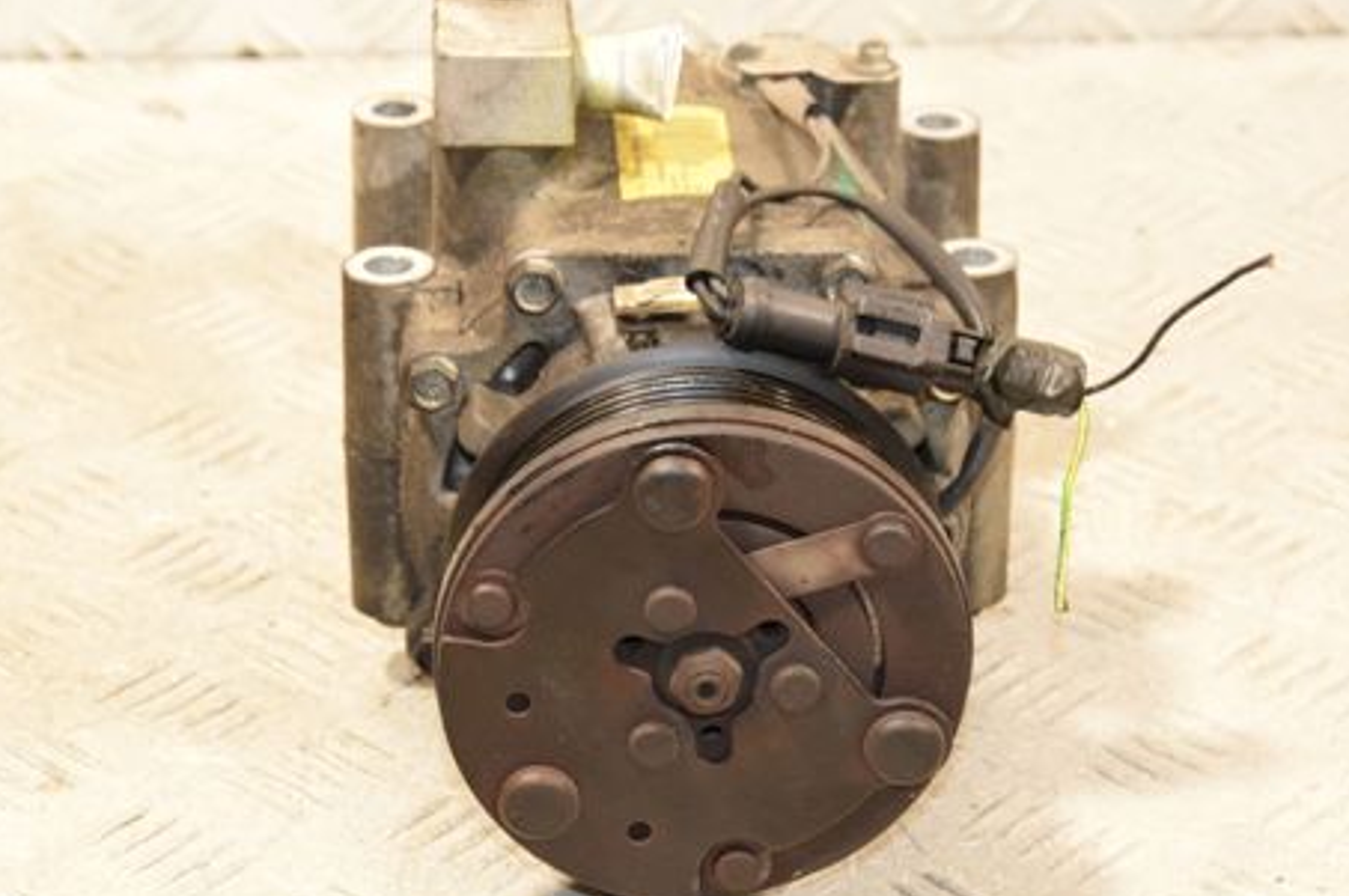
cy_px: 381
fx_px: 4604
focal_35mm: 123
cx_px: 697
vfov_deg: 11.1
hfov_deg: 16.7
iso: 1600
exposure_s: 1/100
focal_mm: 58
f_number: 6.3
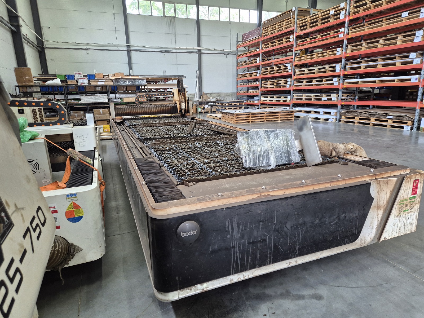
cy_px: 159
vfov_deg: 58.9
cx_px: 212
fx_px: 282
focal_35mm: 23
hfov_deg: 73.9
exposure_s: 1/100
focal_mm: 5.4
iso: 160
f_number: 1.8
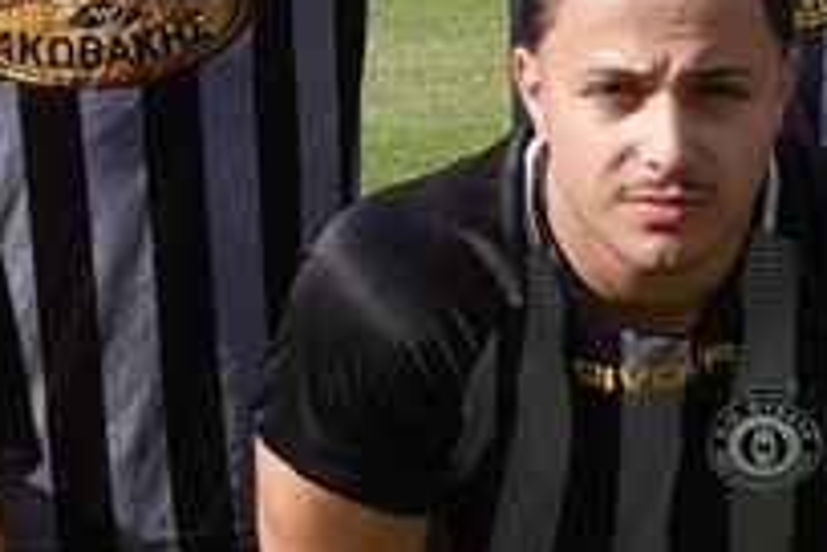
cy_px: 373
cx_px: 1236
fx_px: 6087
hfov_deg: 7.6
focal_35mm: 265
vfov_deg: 5.2
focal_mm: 17.16
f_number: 4
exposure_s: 1/100
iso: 125
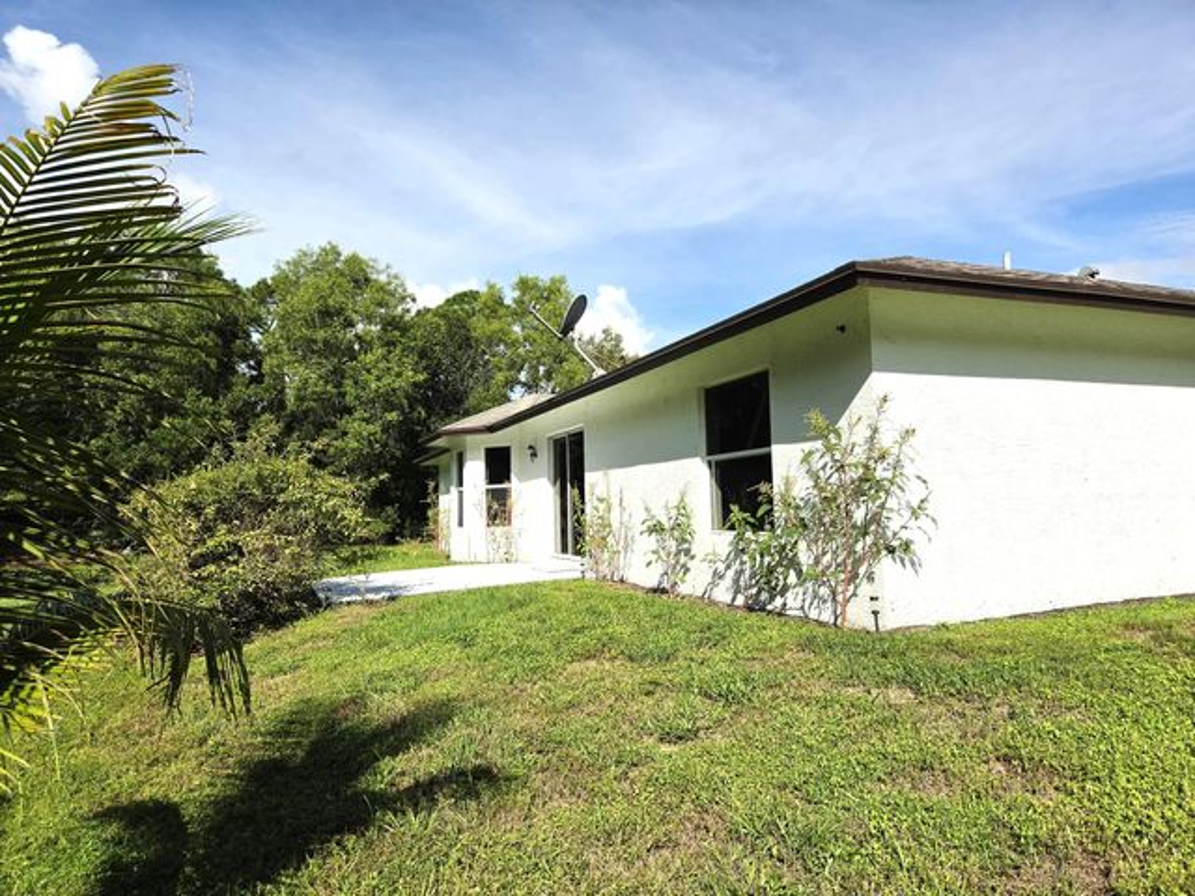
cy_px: 448
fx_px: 794
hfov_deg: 73.9
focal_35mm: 23
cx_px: 598
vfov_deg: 58.9
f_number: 1.8
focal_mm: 5.4
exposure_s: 1/7887
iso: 64
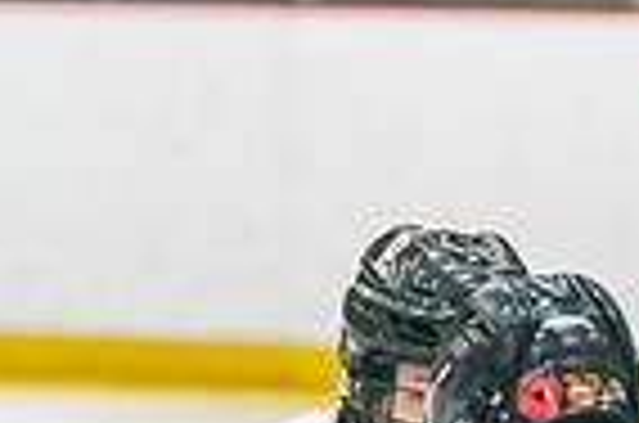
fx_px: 10679
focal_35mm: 603
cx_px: 819
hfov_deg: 3.4
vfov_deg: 2.3
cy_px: 642
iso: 3200
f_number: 2.8
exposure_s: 1/1250
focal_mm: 118
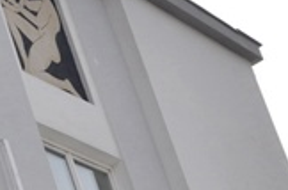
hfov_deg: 9.6
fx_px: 1659
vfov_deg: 6.5
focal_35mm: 208
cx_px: -149
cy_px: 221
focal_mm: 28
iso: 200
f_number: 11
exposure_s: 1/200
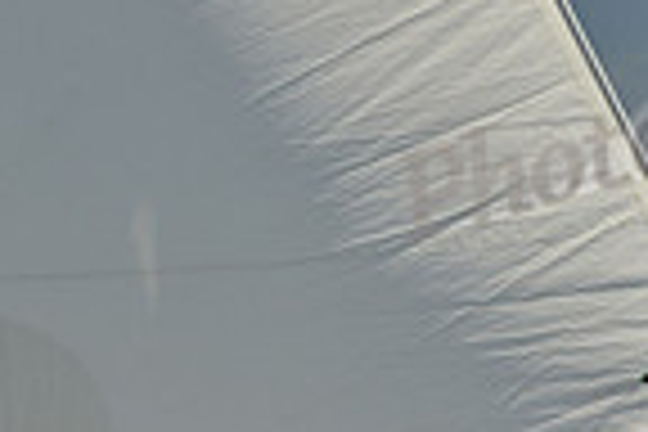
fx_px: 5958
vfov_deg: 4.1
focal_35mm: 331
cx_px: 171
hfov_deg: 6.2
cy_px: 421
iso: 280
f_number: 7.1
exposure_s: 1/800
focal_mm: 82
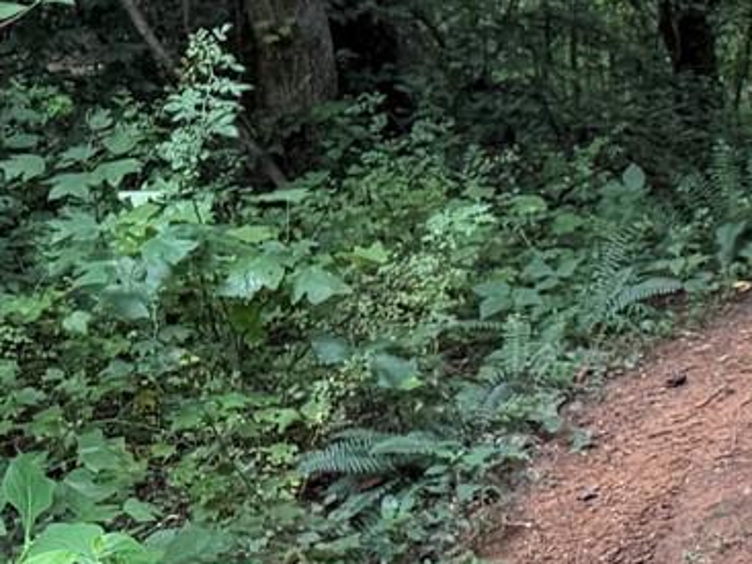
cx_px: 2049
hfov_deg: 11.1
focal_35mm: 134
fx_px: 2910
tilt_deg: -21.7
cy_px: 355
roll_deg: +1.9
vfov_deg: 11.1
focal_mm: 6.76
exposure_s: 1/121
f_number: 1.78
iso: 80
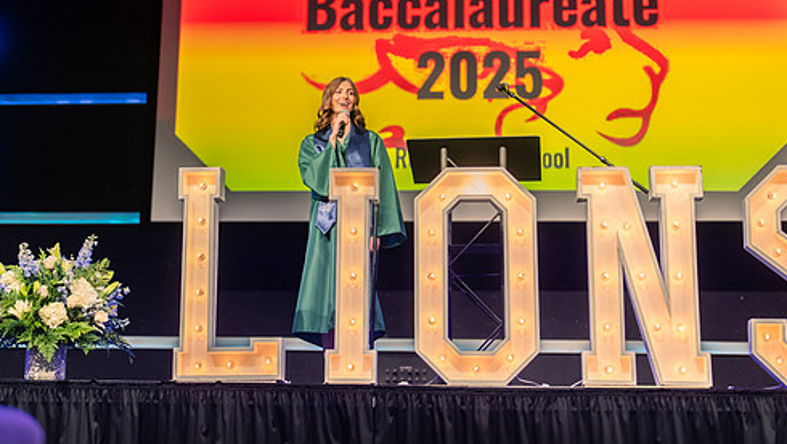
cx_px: 328
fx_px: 1399
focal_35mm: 67
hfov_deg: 31.4
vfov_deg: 18.0
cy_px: 164
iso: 1000
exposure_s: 1/800
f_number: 1.2
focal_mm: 50
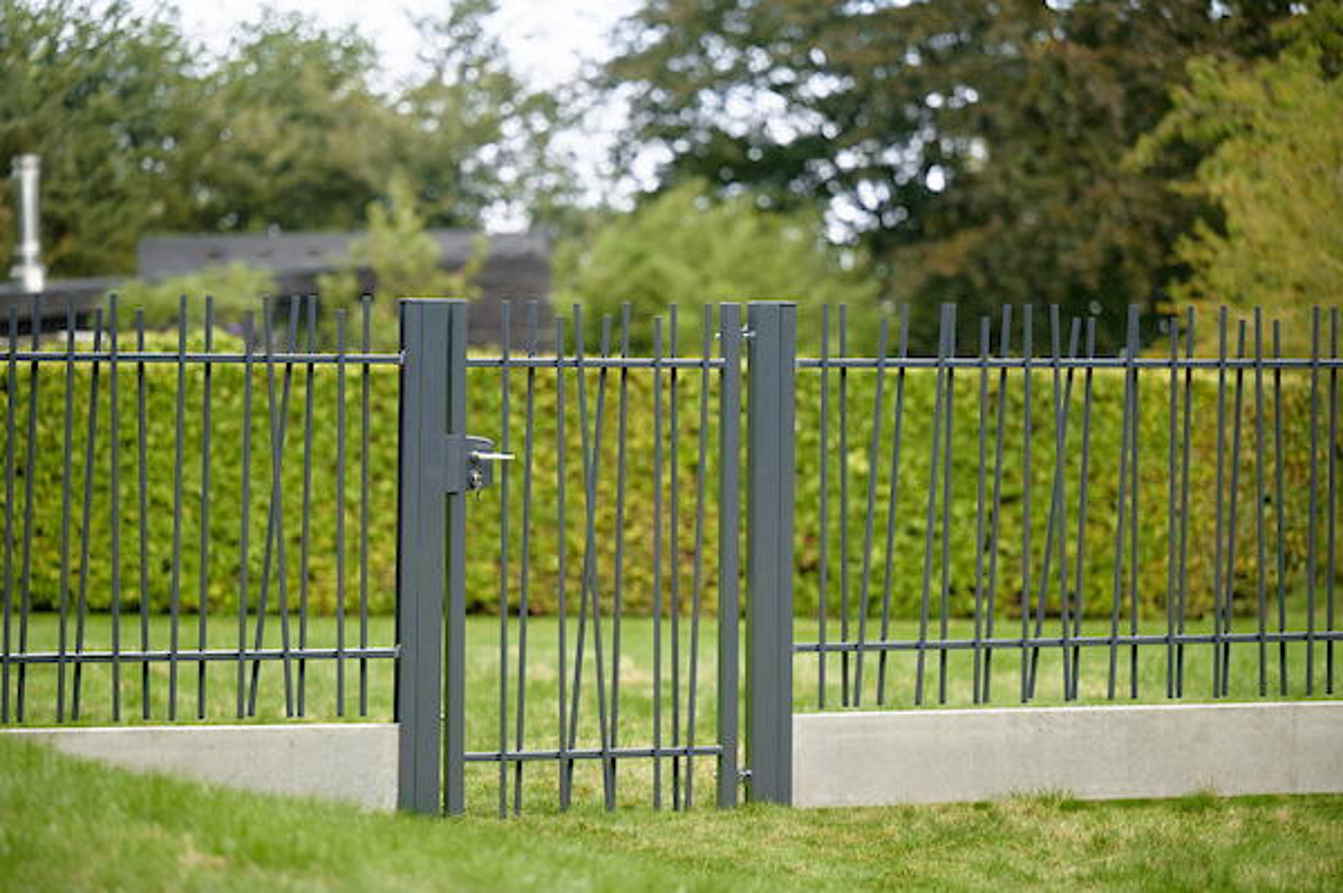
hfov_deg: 15.2
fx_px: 5032
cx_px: 672
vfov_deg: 10.1
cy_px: 446
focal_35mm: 135
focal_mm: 135
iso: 160
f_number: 2.8
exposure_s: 1/640
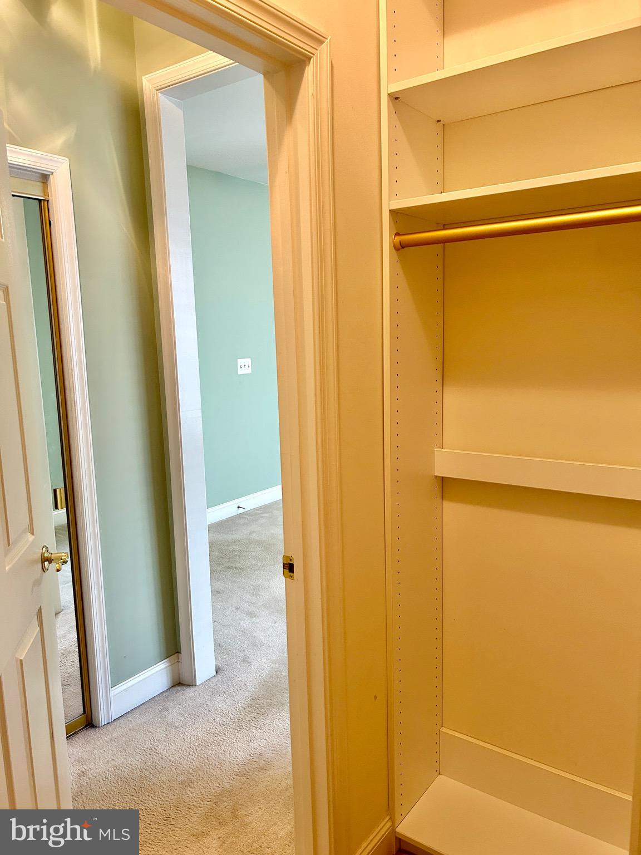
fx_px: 642
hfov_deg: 53.1
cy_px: 428
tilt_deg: -9.5
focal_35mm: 26
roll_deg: +2.2
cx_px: 320
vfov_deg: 67.3
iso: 160
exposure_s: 1/60
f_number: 1.5
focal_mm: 5.7
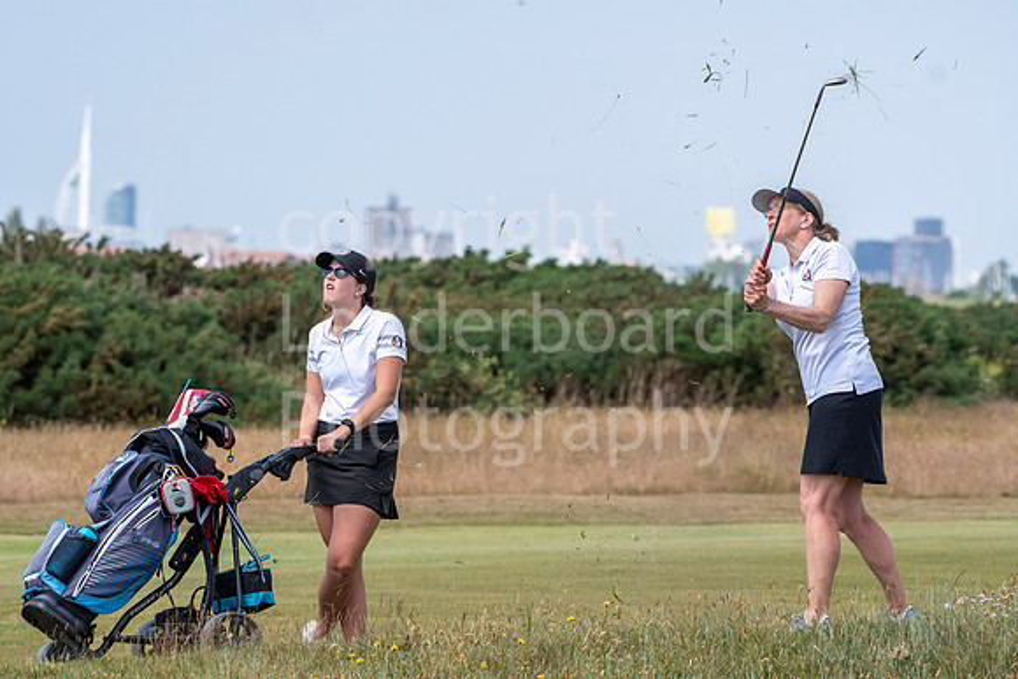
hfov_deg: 6.9
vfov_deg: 4.6
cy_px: 340
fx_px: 8485
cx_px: 509
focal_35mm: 300
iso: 500
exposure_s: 1/1600
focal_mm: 200
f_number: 6.3
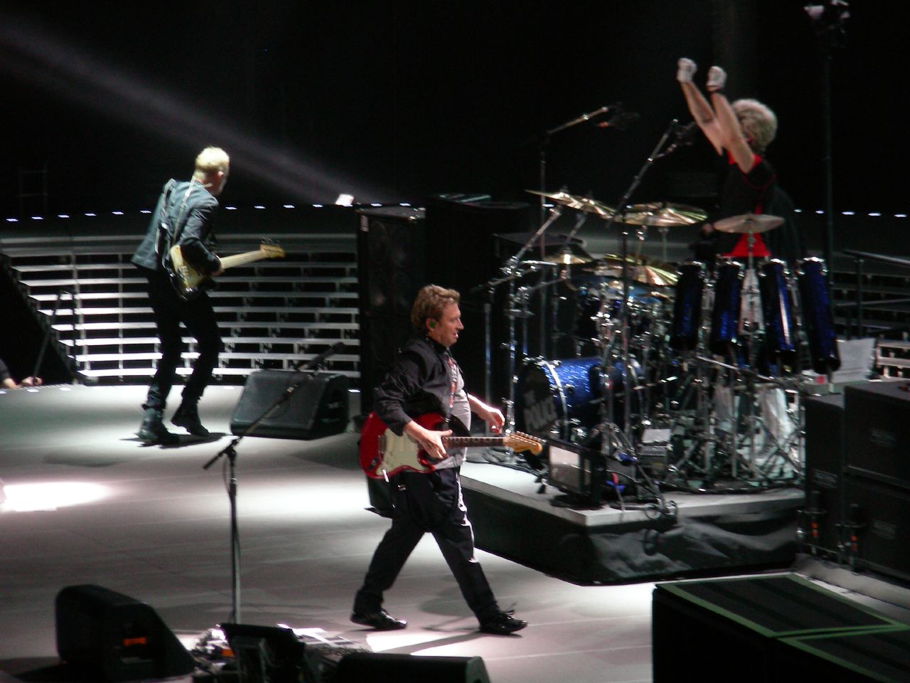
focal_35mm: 196
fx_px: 5153
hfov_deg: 10.1
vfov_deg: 7.6
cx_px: 455
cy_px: 342
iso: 200
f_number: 3.5
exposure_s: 1/125
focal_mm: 32.7
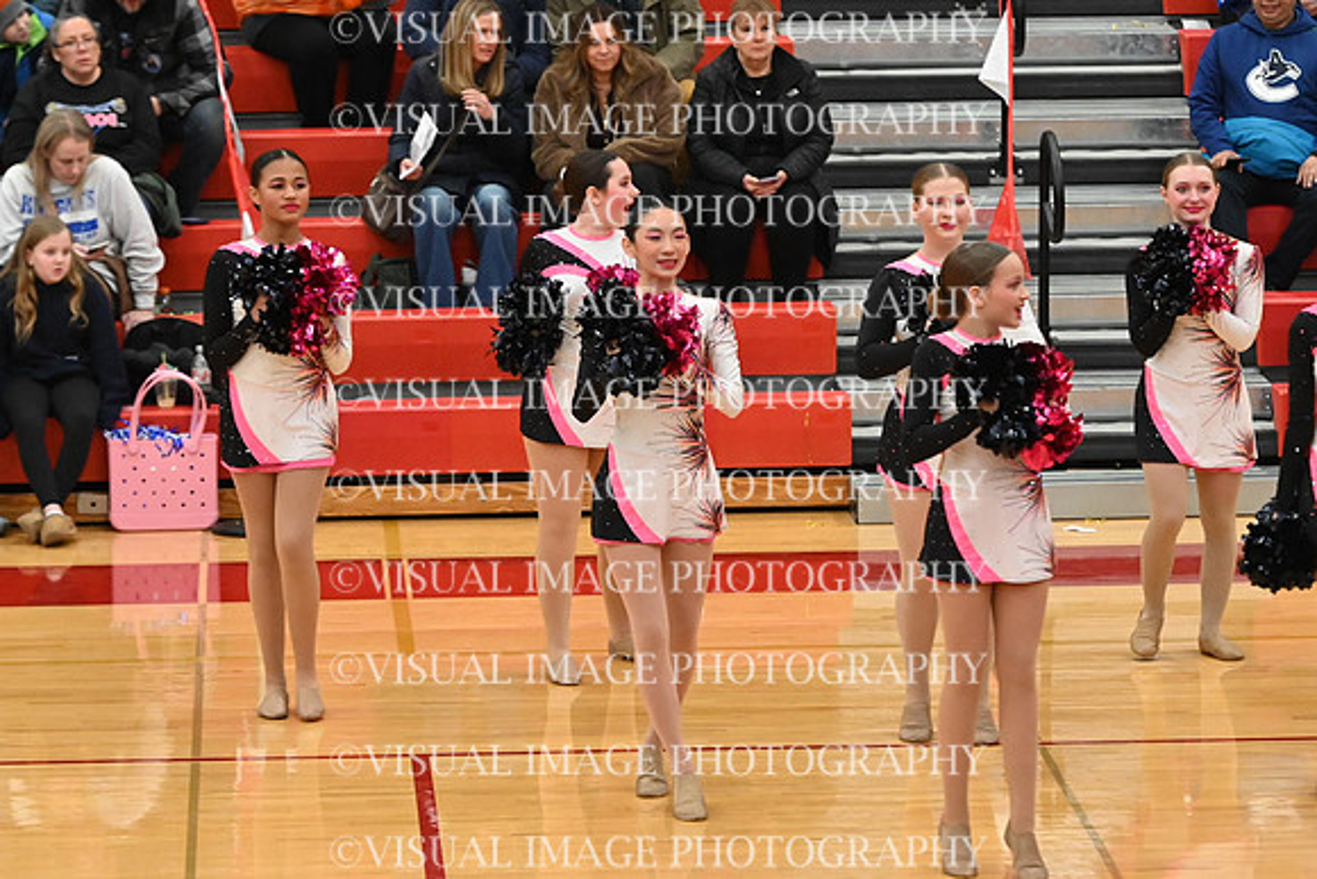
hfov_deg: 10.2
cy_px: 440
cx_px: 658
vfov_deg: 6.8
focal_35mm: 202
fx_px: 7391
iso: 8000
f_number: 4
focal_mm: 135
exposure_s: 1/320
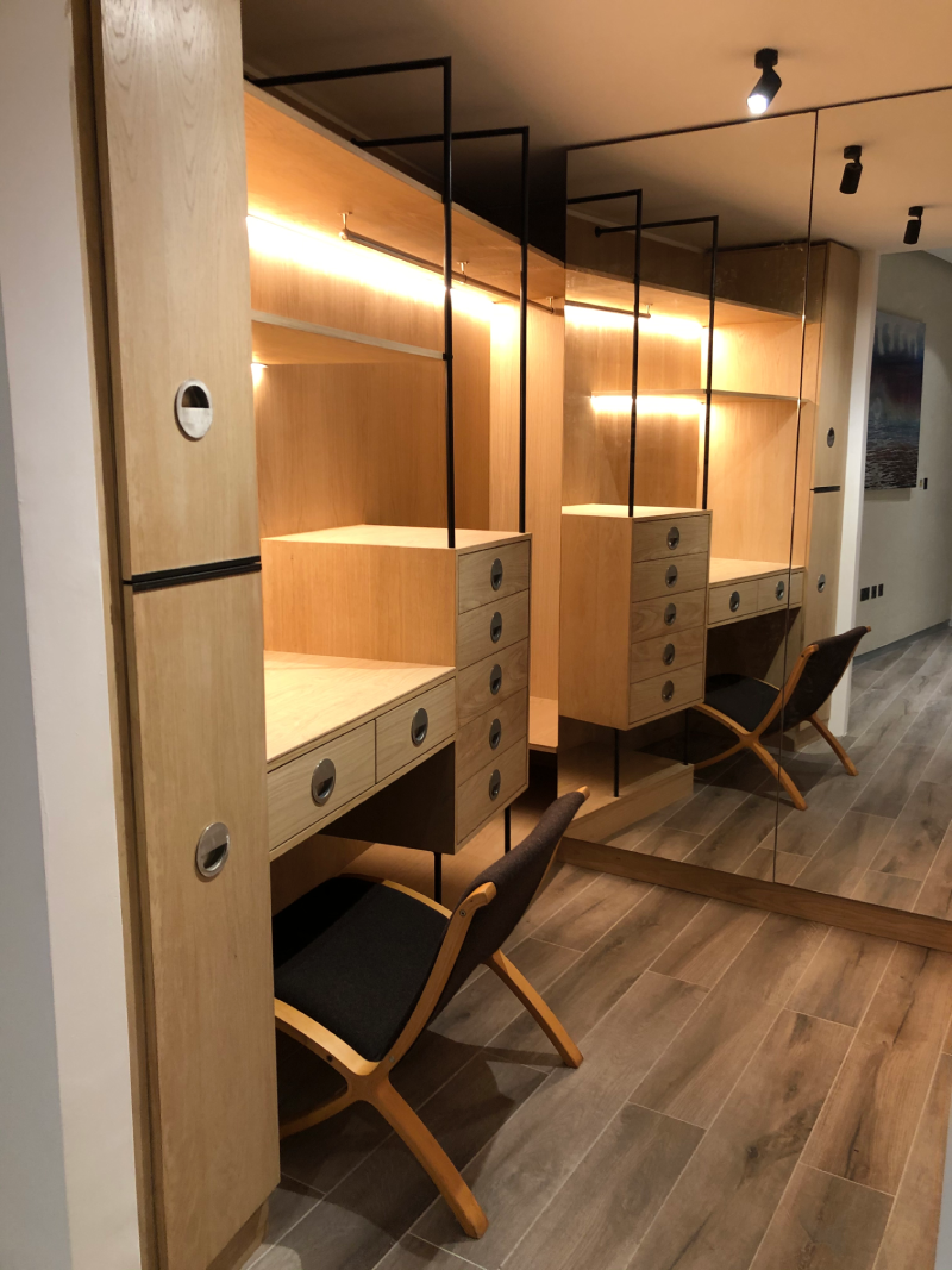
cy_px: 635
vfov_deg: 63.4
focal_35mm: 28
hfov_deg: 49.7
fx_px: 1027
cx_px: 476
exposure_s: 1/17
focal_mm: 4
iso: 40
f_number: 1.8
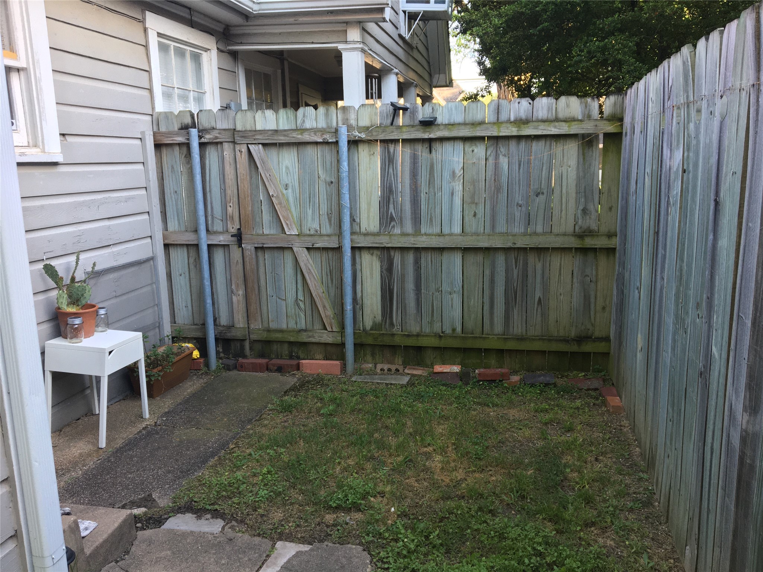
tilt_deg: -10.4
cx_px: 382
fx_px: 639
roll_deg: +2.1
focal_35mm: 29
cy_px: 286
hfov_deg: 61.7
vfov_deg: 48.2
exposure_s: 1/60
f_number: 2.2
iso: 32
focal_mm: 4.15
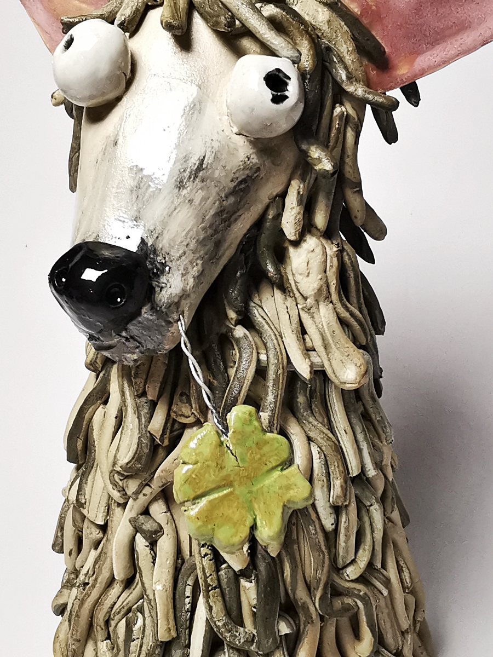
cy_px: 328
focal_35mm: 43
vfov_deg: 43.9
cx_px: 246
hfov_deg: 33.6
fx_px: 817
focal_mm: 2.26
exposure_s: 1/33.3
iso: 250
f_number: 2.2
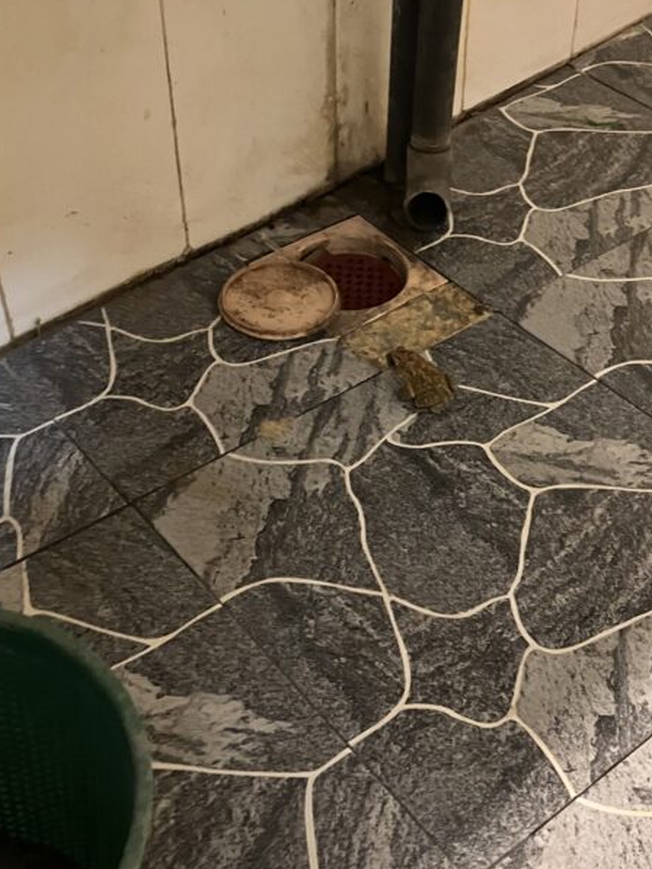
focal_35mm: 48
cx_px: 400
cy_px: 378
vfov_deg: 39.6
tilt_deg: -42.2
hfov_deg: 30.2
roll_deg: -1.5
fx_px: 1205
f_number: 1.8
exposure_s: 1/30
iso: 640
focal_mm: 3.99
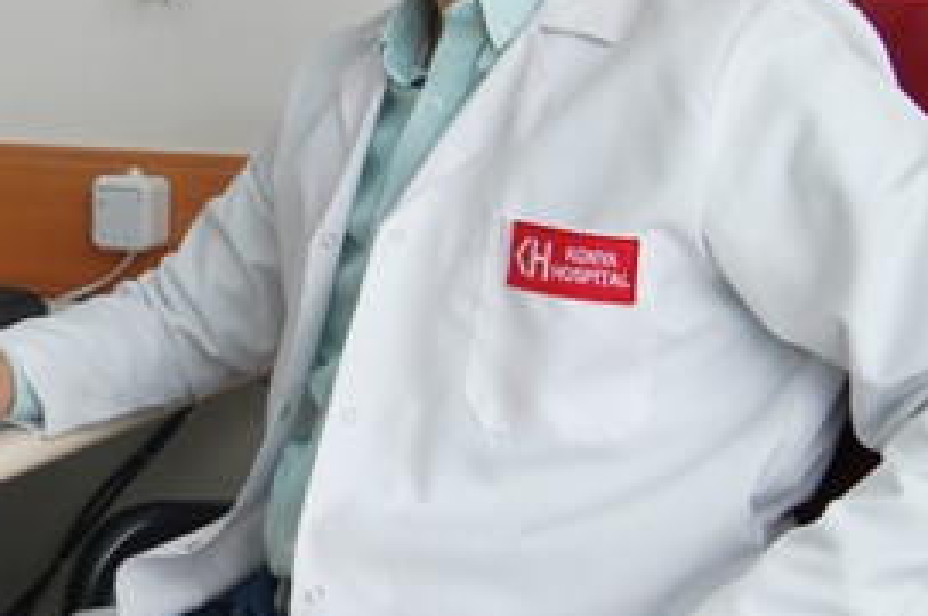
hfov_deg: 23.0
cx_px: 0
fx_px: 2188
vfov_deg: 16.0
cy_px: 164
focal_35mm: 85
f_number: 5.6
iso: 400
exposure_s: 1/125
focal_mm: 24
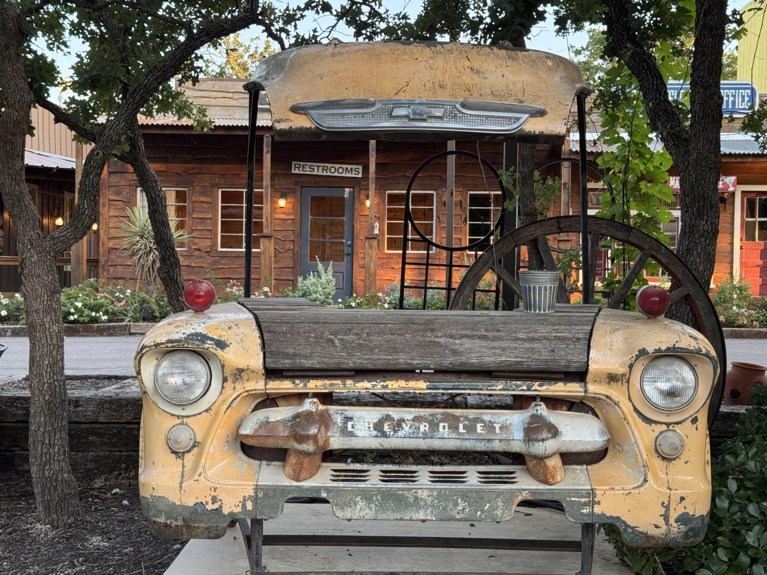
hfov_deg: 39.7
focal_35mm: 48
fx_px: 1064
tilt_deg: -2.4
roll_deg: -1.2
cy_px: 288
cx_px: 384
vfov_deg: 30.3
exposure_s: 1/60
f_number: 1.78
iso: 50
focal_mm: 6.76
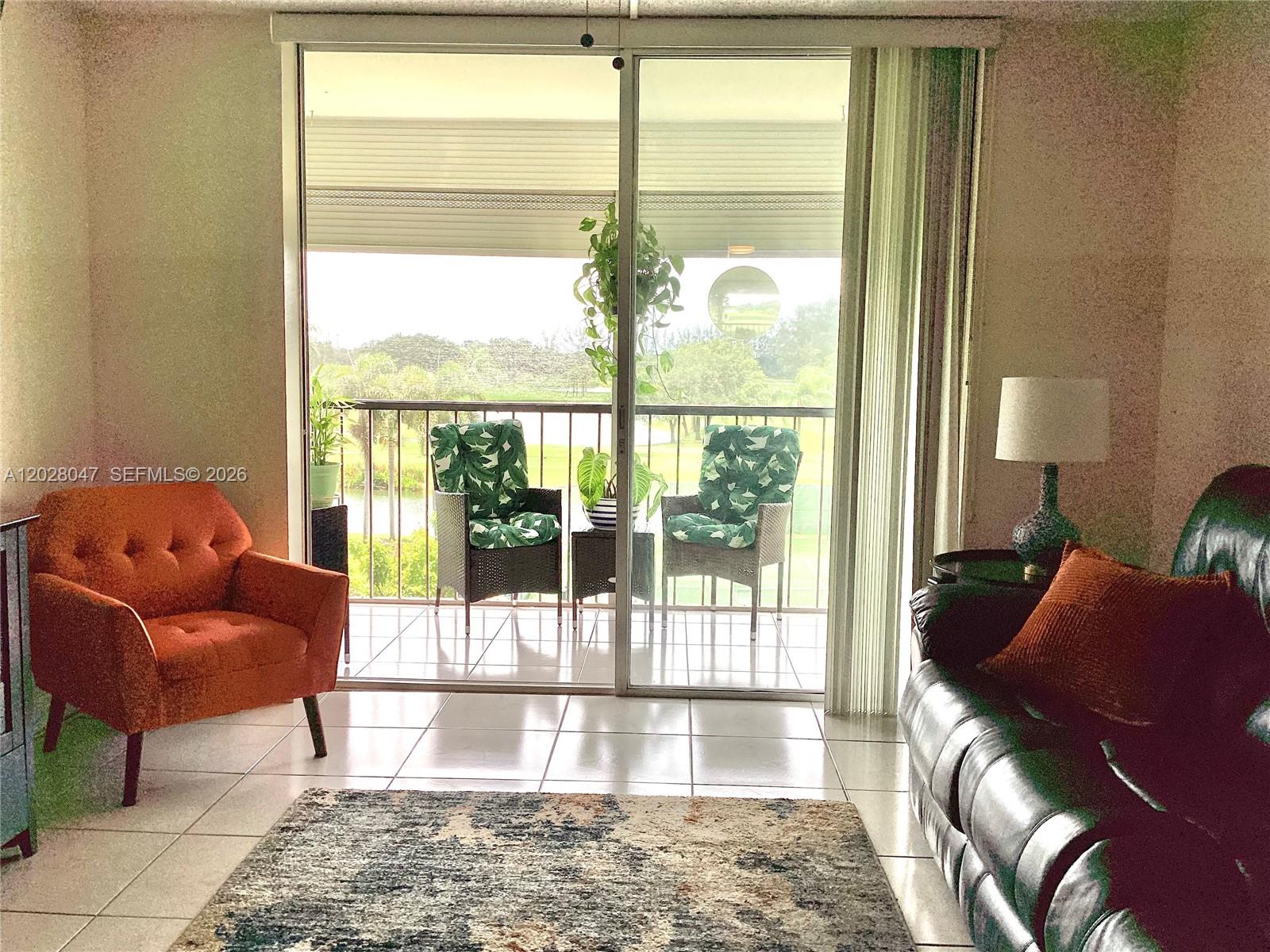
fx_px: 1137
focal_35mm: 31
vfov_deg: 45.4
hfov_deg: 58.4
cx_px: 635
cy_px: 476
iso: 25
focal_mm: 3.3
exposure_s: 1/403
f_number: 2.4
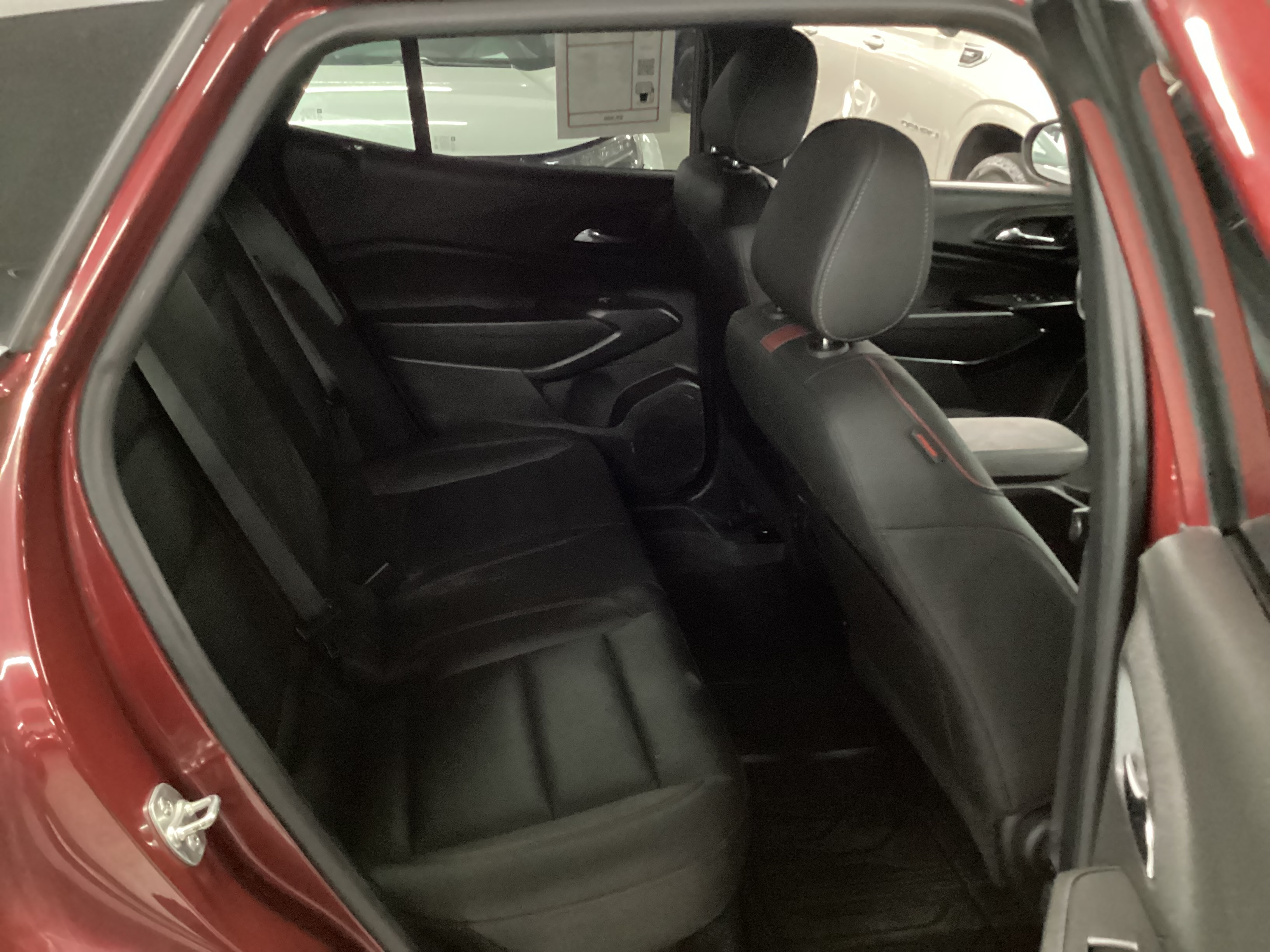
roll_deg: -1.6
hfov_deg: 58.4
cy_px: 476
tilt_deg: -26.2
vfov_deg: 45.4
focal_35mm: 31
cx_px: 635
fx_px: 1137
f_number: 2.4
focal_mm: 3.3
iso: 800
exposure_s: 1/15
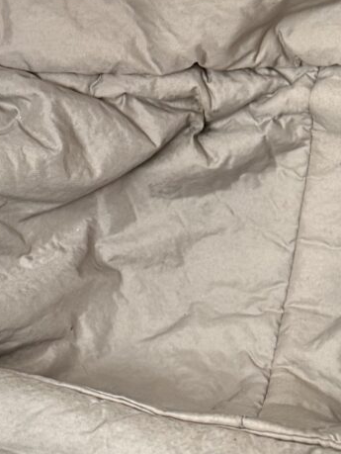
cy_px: 225
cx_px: 104
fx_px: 1403
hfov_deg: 13.8
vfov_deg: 18.4
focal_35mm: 107
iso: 400
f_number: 1.78
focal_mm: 6.76
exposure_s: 1/48
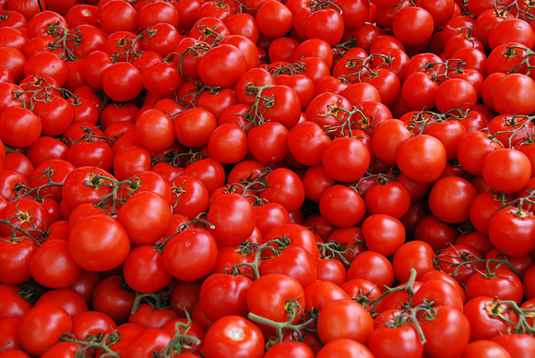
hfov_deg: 26.0
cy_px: 179
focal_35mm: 78
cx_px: 268
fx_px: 1160
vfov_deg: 17.5
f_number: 4.8
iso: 100
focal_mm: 52
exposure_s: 1/40
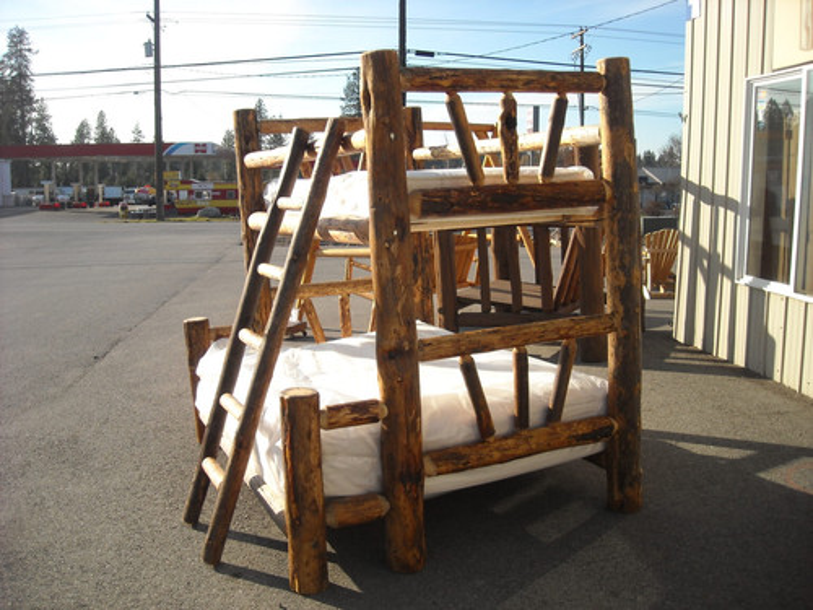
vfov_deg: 40.7
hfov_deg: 52.6
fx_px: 822
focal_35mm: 35
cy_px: 305
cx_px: 406
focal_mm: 5.7
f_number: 5.6
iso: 64
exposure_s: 1/154
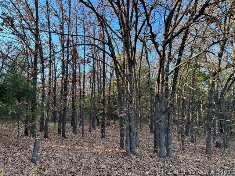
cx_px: 118
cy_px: 88
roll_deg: -0.3
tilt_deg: +9.3
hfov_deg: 67.3
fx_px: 177
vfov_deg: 53.1
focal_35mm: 26
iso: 50
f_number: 1.5
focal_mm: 5.7
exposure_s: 1/427
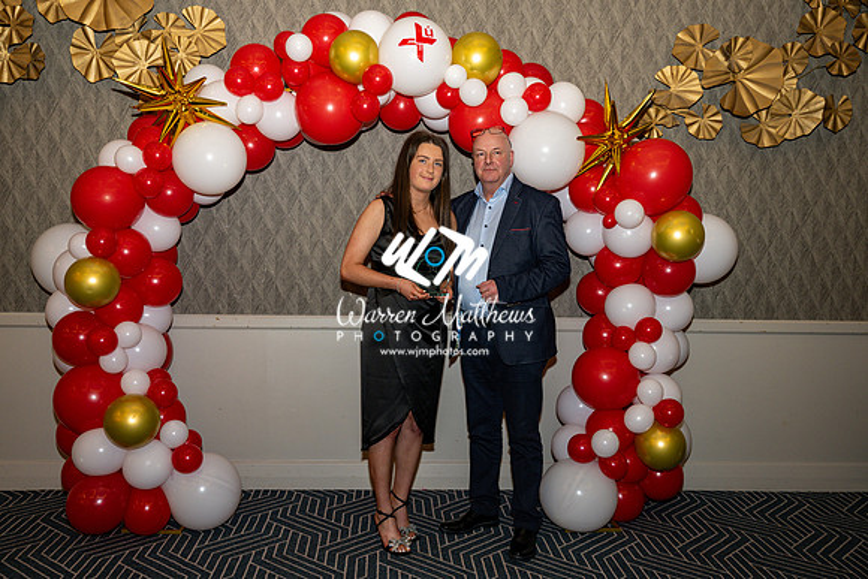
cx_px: 434
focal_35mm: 32
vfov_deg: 41.1
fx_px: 772
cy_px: 290
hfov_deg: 58.7
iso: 500
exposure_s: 1/125
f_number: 3.5
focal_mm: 32
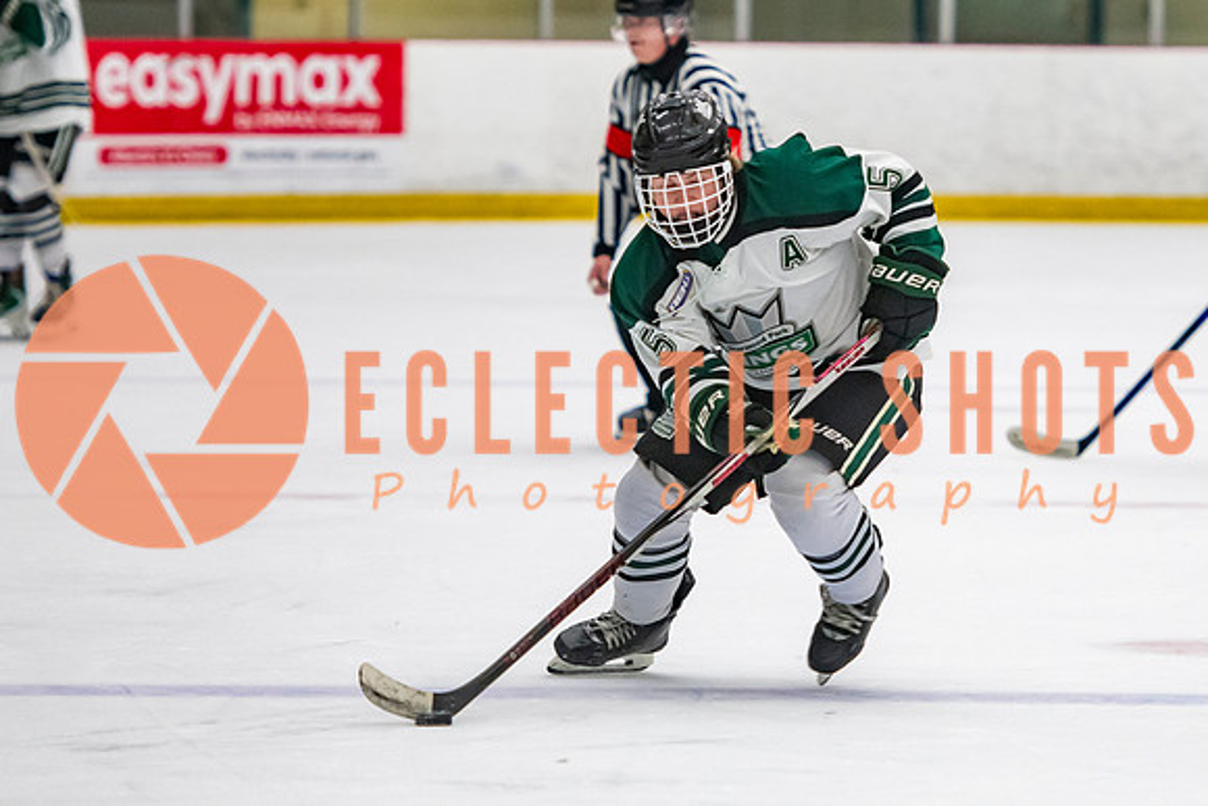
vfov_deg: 4.5
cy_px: 416
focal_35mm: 309
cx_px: 816
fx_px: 10359
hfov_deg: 6.7
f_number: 3.2
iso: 2000
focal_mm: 150
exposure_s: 1/640
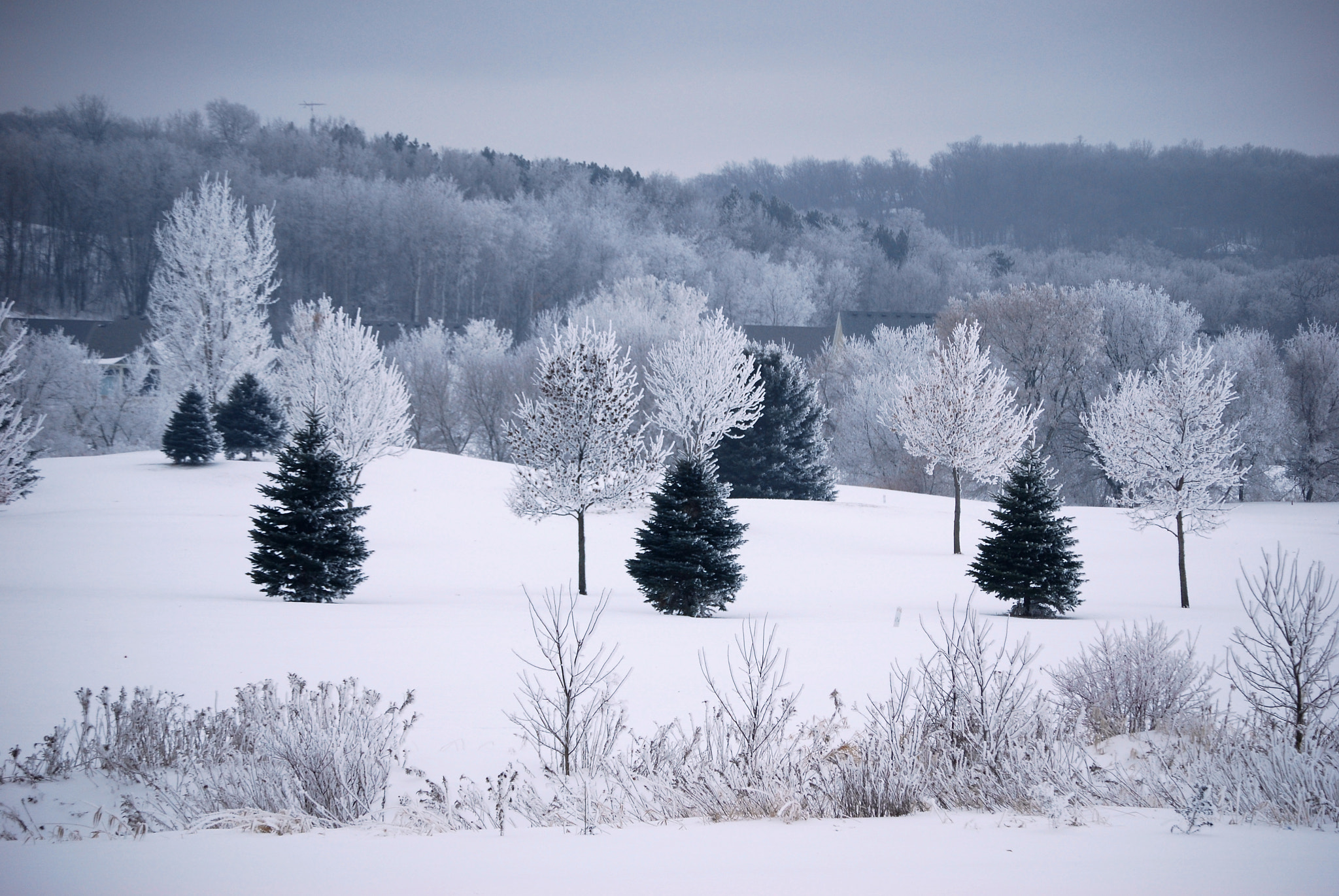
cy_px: 448
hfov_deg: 15.2
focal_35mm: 135
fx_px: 5027
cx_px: 670
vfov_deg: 10.2
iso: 200
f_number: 5
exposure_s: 1/400
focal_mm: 90
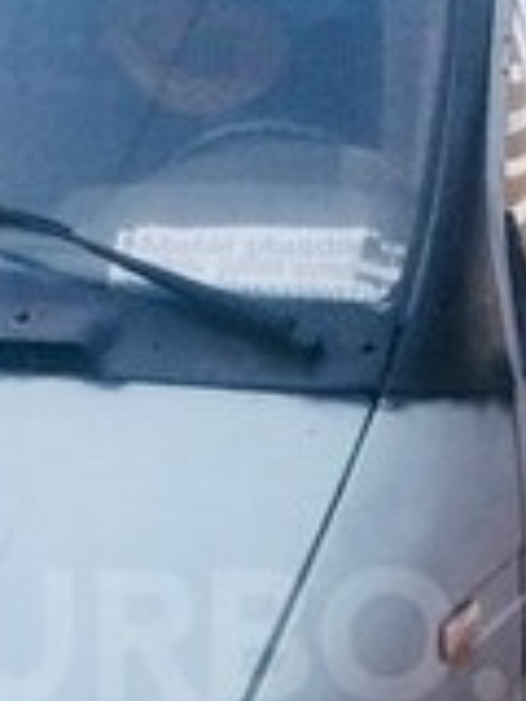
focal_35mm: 90
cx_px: 302
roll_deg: -0.6
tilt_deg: -14.6
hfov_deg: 16.4
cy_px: 635
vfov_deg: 21.3
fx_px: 1823
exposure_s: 1/33
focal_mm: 4.15
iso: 200
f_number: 2.2
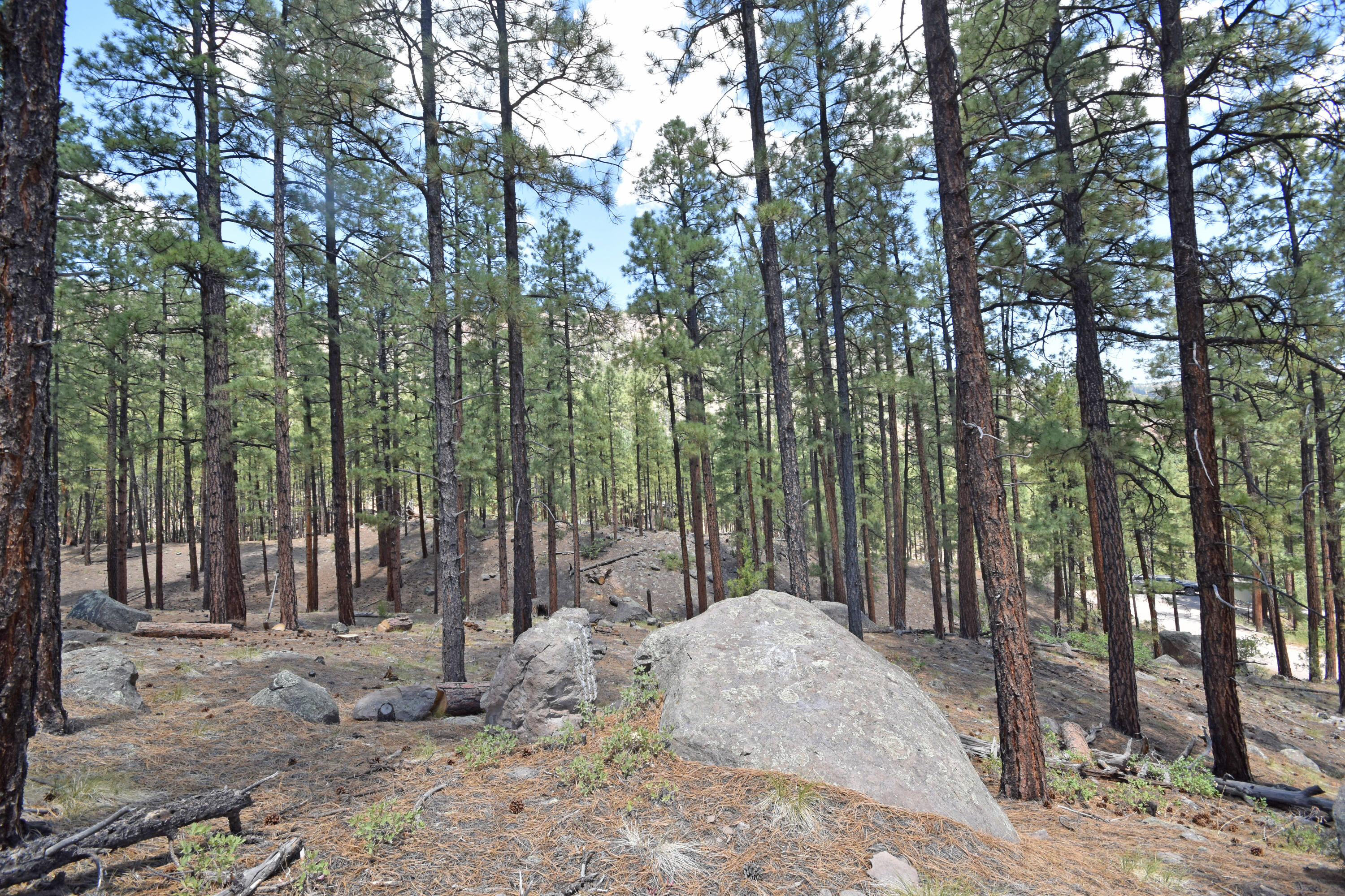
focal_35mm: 15
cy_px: 448
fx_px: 560
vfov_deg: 77.3
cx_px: 672
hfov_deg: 100.4
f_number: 7.1
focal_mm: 10
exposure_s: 1/200
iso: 400
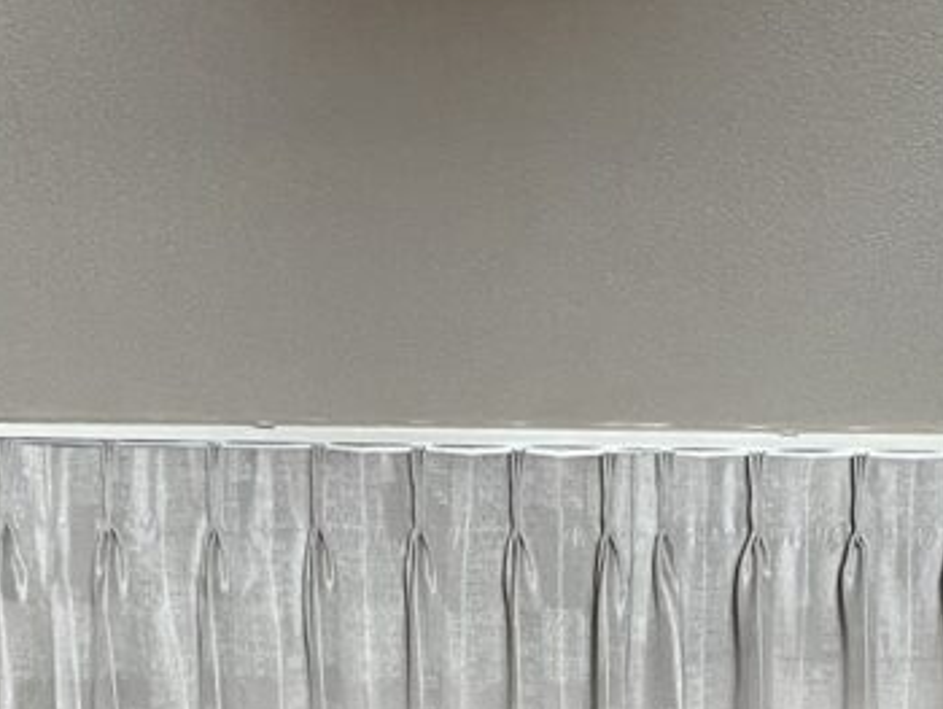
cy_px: 1240
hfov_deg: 20.6
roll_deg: +0.6
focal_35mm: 95
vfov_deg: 14.0
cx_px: 590
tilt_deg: -0.4
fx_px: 2590
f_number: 1.6
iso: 400
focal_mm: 5.1
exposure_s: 1/60
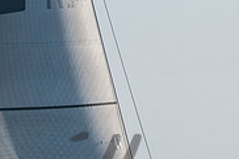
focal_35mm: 633
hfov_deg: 3.3
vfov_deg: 2.2
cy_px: 196
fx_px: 4199
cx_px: -51
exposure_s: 1/2000
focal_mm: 130
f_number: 9
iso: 400
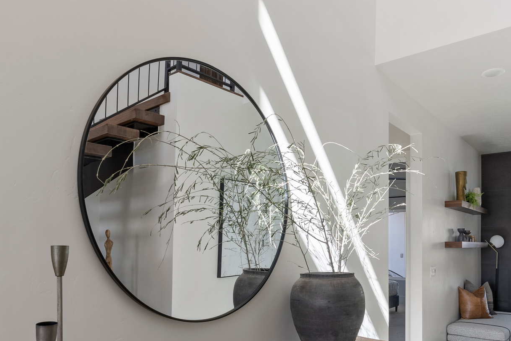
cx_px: 289
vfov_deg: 46.1
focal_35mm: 27
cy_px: 259
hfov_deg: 67.1
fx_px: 383
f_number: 11
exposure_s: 1/13
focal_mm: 16
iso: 640
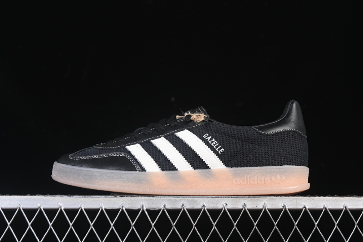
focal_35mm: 75
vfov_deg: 18.2
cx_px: 182
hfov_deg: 27.0
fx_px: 756
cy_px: 121
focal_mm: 50
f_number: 6.3
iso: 160
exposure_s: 1/60
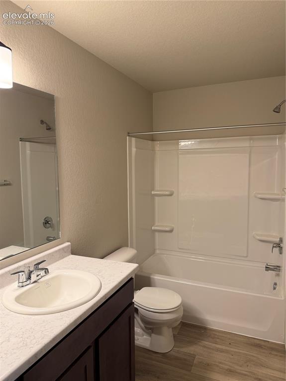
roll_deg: +0.7
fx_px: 265
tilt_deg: -6.0
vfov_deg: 71.6
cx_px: 143
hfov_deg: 56.8
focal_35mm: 24
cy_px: 190
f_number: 1.78
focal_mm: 6.76
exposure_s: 1/60
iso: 125
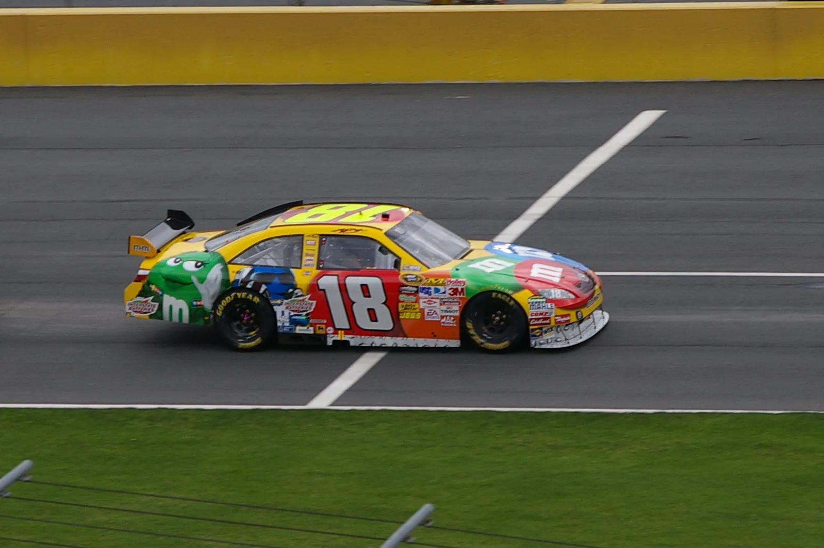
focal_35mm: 180
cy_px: 274
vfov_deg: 7.6
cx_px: 412
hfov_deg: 11.4
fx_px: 4116
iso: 200
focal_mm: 120
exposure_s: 1/500
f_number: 8
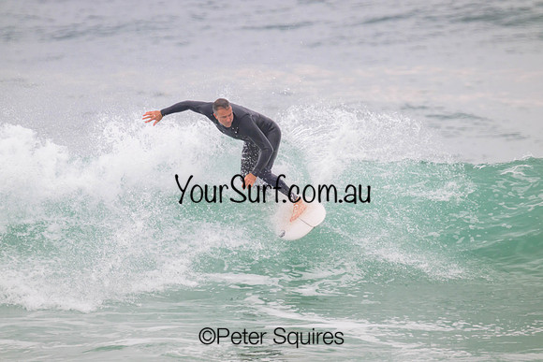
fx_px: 12069
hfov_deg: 2.6
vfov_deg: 1.7
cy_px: 181
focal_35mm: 800
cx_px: 272
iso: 1250
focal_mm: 800
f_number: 11
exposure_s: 1/2000
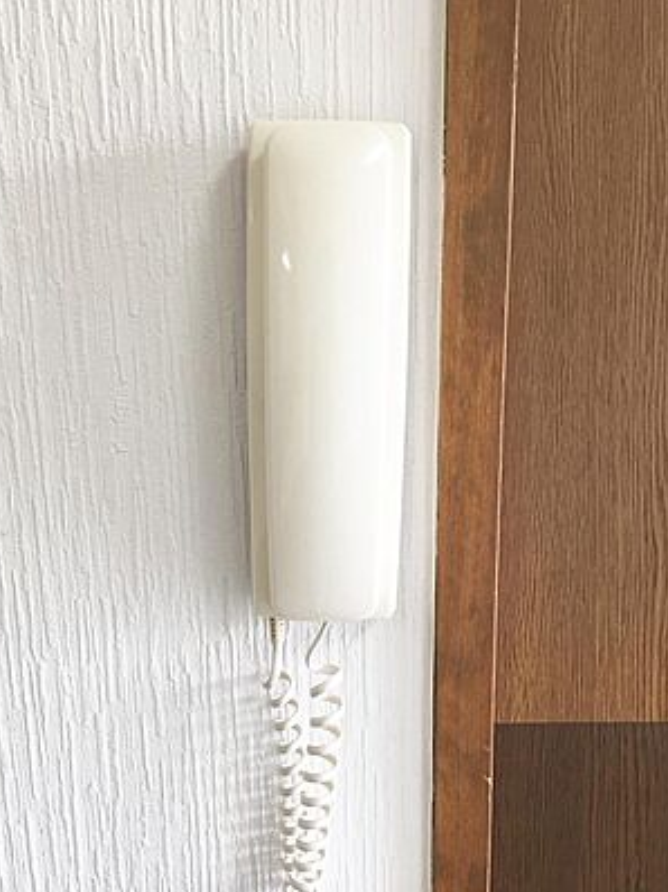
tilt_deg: -13.7
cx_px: 334
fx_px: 902
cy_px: 515
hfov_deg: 40.7
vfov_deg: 52.4
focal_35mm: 35
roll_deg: -0.1
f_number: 2.2
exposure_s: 1/33
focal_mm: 4.15
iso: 50
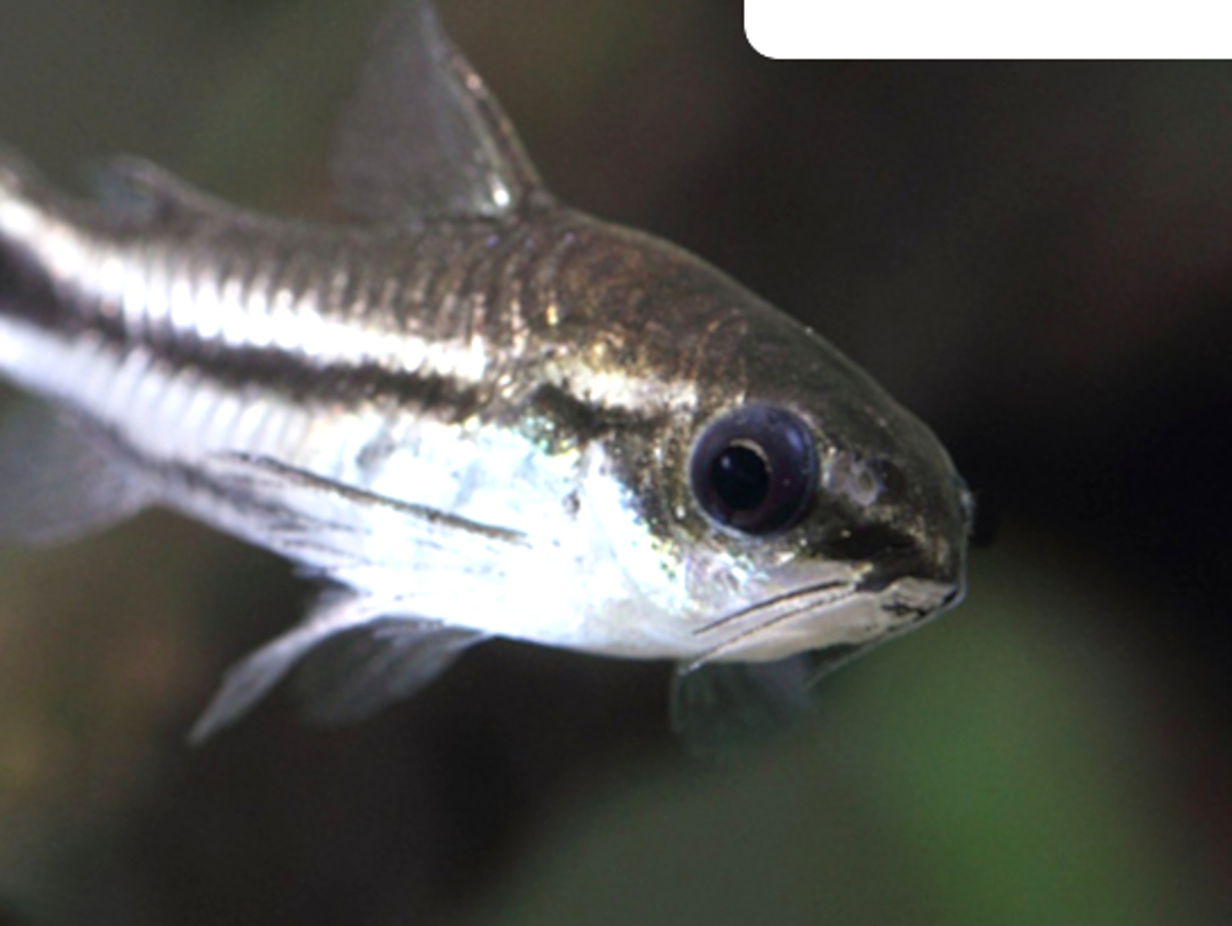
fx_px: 1888
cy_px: 338
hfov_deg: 35.5
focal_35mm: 53
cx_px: 349
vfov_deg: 27.4
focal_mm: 6
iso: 80
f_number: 3.2
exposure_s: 1/40
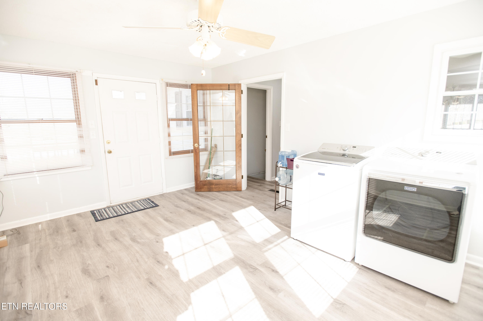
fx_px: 228
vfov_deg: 70.4
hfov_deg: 93.3
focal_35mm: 17
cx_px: 242
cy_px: 160
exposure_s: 1/320
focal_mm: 17
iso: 640
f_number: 4
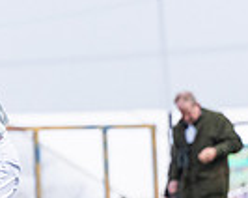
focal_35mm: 1034
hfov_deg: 1.9
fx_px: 7578
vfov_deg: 1.5
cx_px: -64
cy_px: 310
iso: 800
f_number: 4
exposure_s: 1/1600
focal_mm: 145
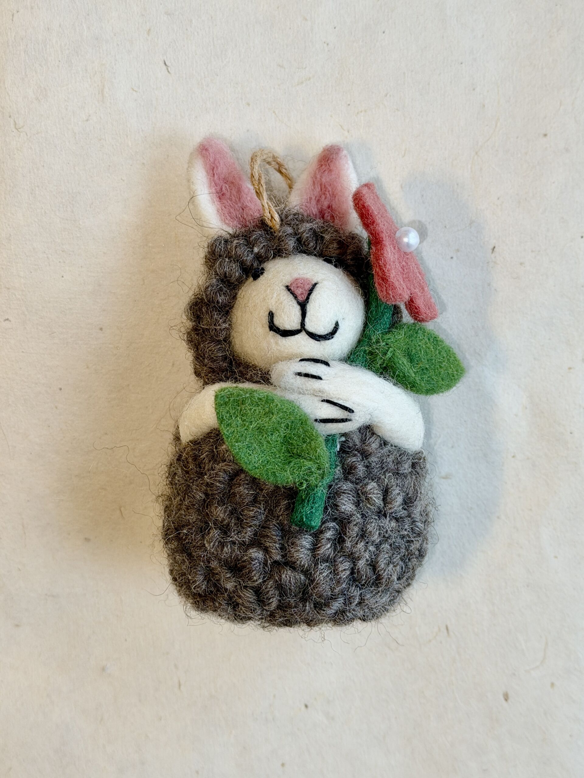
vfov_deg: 39.7
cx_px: 292
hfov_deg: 30.3
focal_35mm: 48
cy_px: 389
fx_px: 1080
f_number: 1.78
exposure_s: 1/60
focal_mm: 6.76
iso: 64
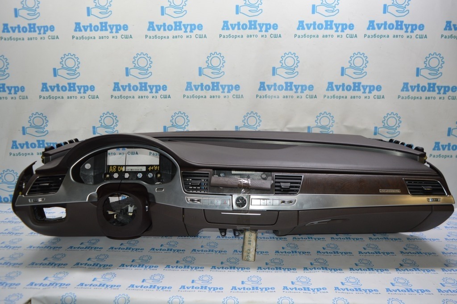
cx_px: 228
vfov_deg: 47.9
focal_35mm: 27
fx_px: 342
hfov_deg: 67.4
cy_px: 152
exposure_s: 1/80
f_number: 4
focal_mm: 18
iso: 400
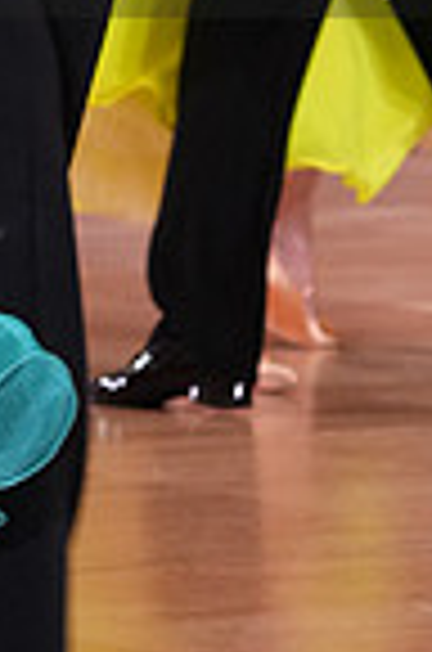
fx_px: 7542
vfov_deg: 4.9
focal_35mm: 417
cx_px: -164
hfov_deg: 3.3
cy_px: -130
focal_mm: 104
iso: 2000
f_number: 5
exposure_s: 1/200
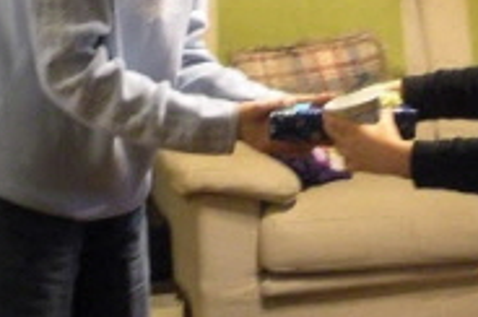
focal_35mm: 102
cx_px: 368
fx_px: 1352
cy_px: 34
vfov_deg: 13.3
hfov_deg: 19.9
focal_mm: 6.3
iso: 400
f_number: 3.5
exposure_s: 1/9
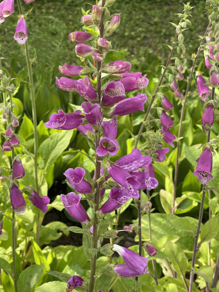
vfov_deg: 30.3
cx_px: 110
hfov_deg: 22.9
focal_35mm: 64
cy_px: 146
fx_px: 540
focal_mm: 7.5
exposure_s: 1/191
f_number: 2.2
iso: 20
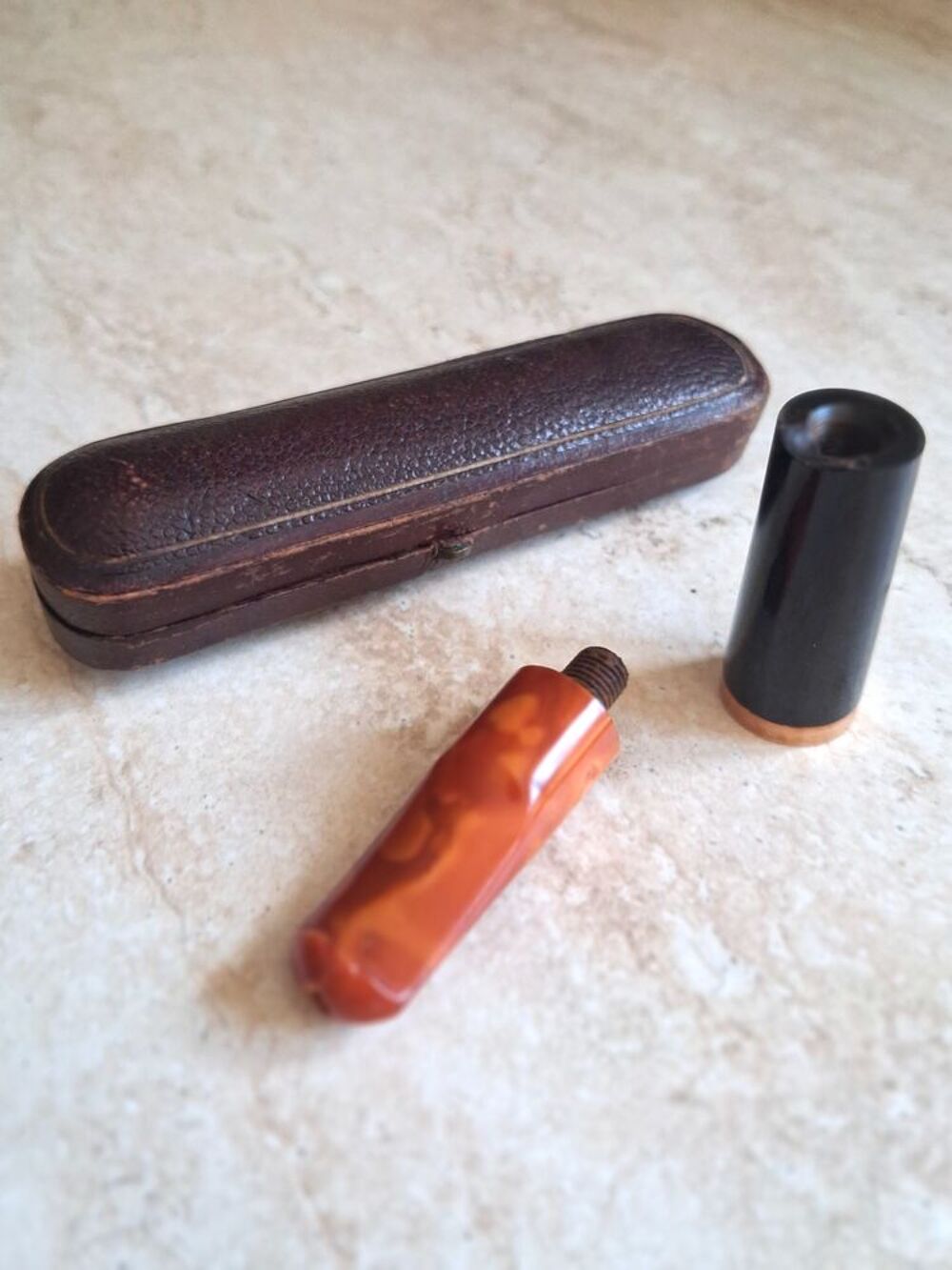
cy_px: 635
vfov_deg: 65.3
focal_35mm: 27
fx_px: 990
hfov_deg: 51.4
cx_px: 476
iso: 160
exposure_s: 1/100
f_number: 1.8
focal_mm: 4
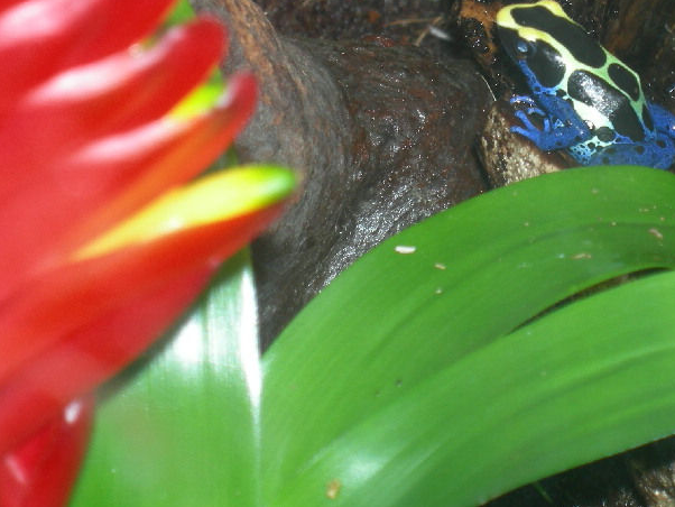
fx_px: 4194
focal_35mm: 215
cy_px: 76
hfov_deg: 9.2
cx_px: 566
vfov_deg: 6.9
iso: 64
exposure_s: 1/120
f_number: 5.2
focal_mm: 26.3
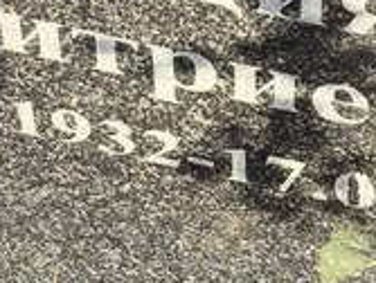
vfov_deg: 6.2
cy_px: -61
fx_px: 2602
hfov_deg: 8.3
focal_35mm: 239
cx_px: 231
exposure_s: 1/209
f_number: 1.7
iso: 50
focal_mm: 4.71
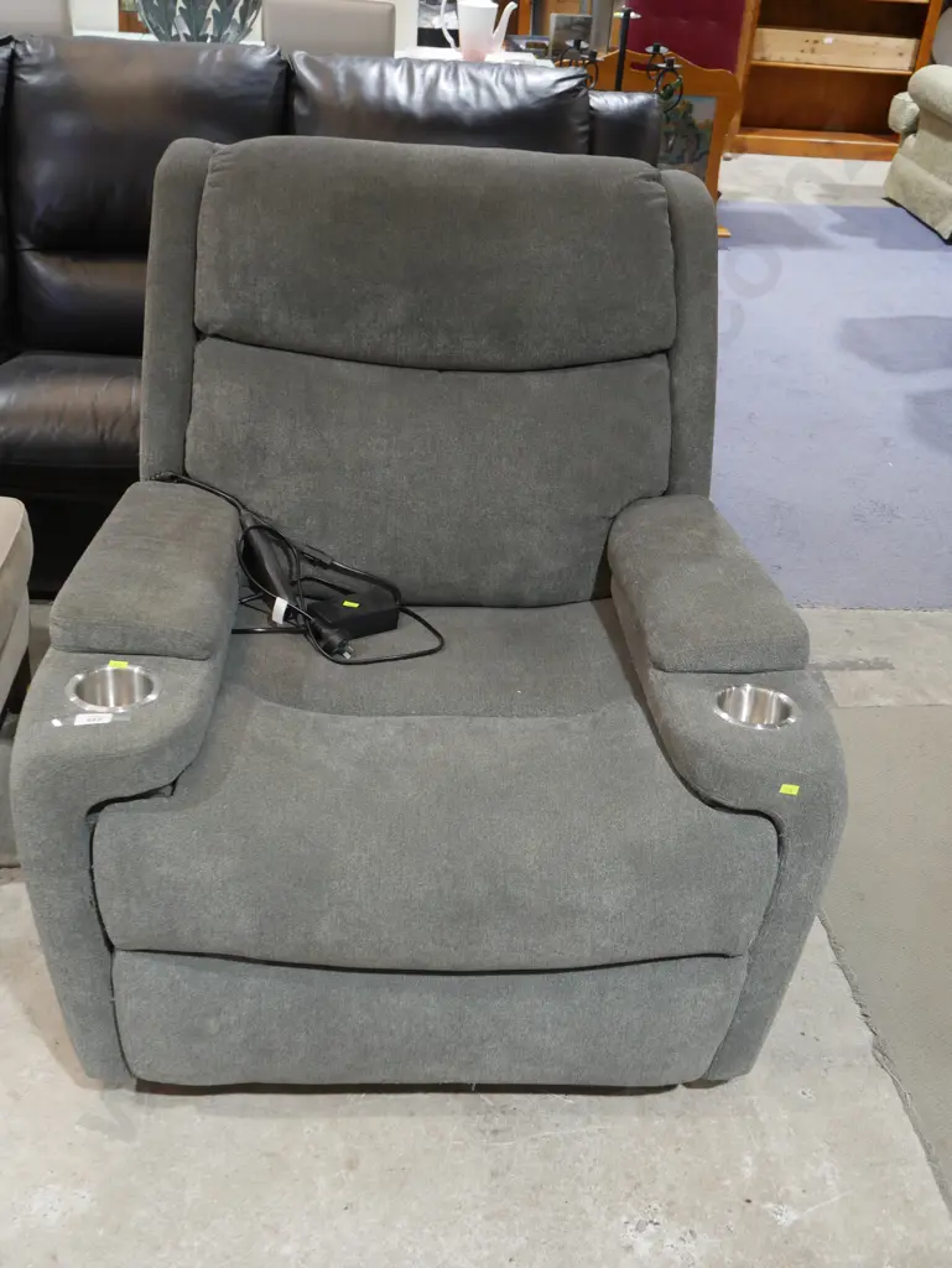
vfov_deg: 51.3
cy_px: 634
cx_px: 476
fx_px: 1319
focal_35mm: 36
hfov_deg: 39.7
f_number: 4
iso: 640
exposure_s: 1/60
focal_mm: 18
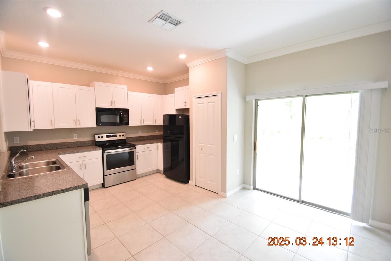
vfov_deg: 77.3
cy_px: 130
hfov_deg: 100.4
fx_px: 163
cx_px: 196
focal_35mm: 15
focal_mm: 10
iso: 800
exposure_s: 1/60
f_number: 3.5
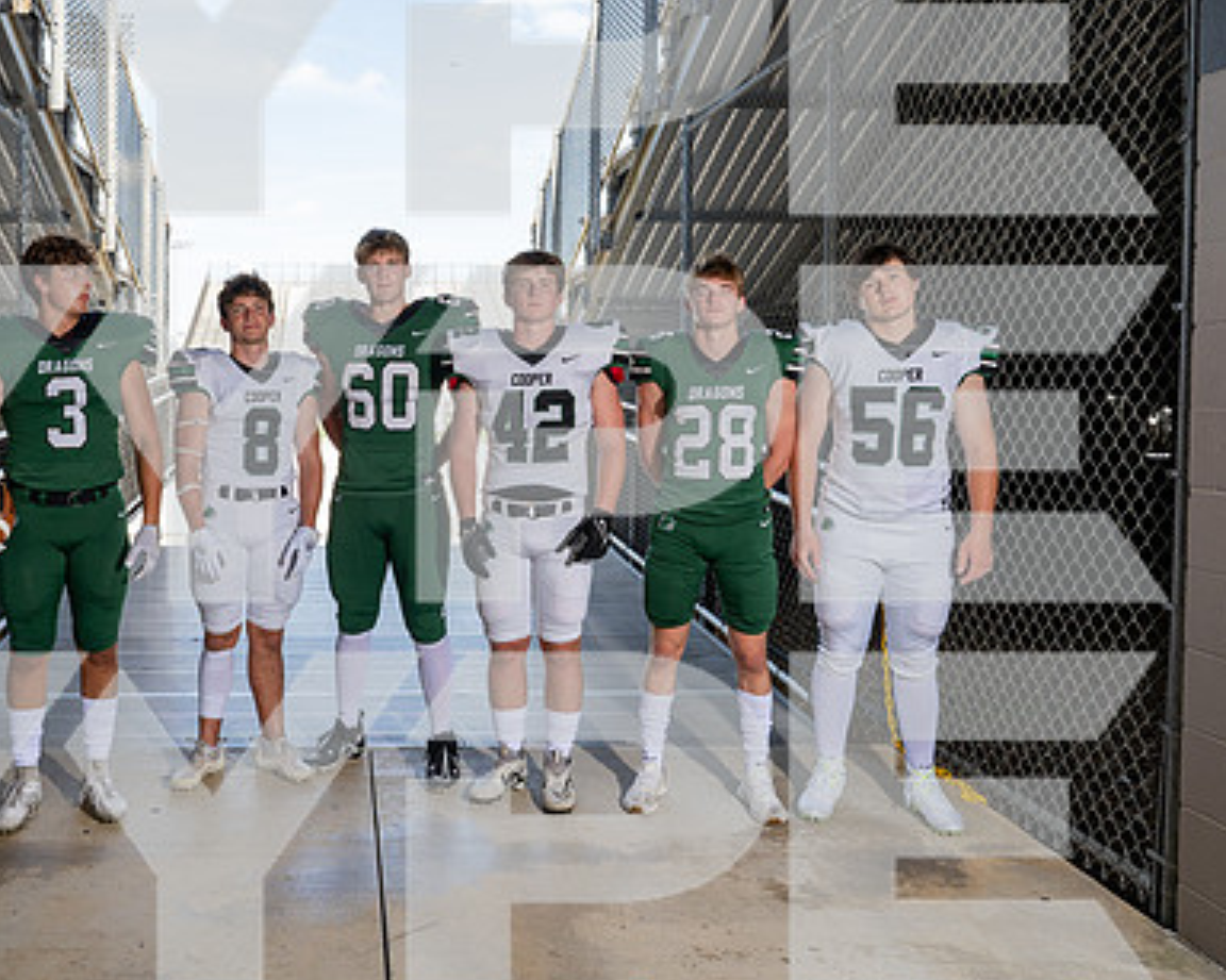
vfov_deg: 43.3
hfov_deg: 51.3
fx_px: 1233
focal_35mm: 34
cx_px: 354
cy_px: 436
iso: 320
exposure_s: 1/250
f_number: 7.1
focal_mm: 24
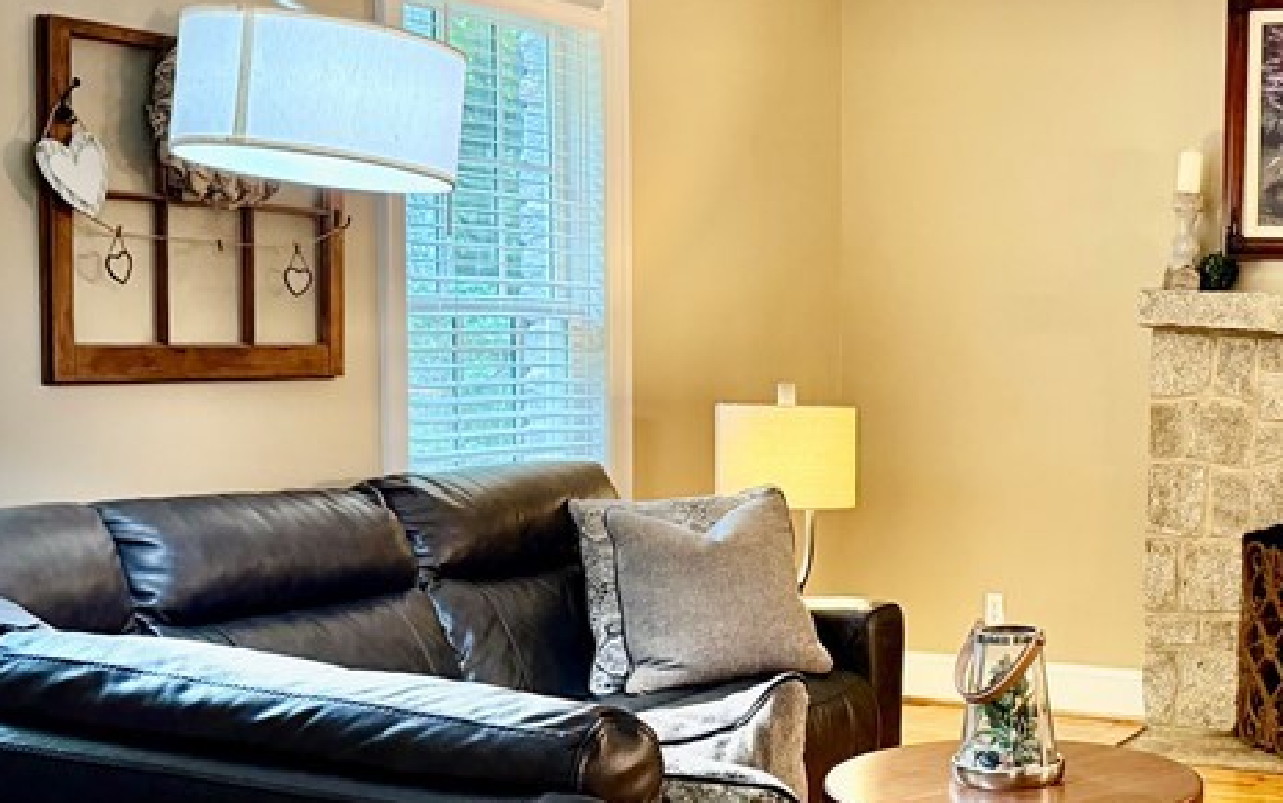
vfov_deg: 23.1
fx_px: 1959
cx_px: 1134
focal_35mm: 56
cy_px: 510
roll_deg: -1.4
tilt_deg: -5.2
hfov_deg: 34.4
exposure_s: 1/60
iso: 400
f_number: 1.78
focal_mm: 6.76
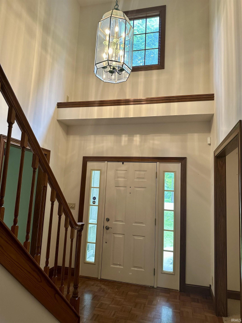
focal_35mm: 24
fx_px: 224
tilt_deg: +7.3
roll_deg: -3.5
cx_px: 121
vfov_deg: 71.6
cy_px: 162
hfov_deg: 56.8
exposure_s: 1/60
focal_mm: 6.86
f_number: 1.78
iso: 200
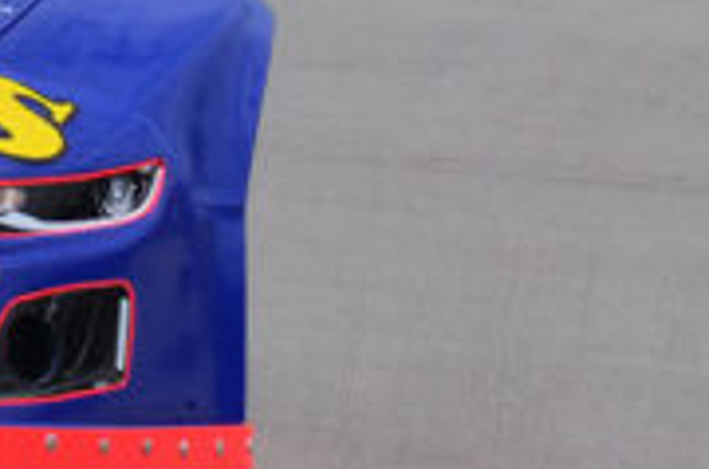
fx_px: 36535
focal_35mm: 1860
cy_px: -331
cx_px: -390
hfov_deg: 1.1
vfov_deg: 0.7
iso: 200
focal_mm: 290
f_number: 5.6
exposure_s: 1/1000
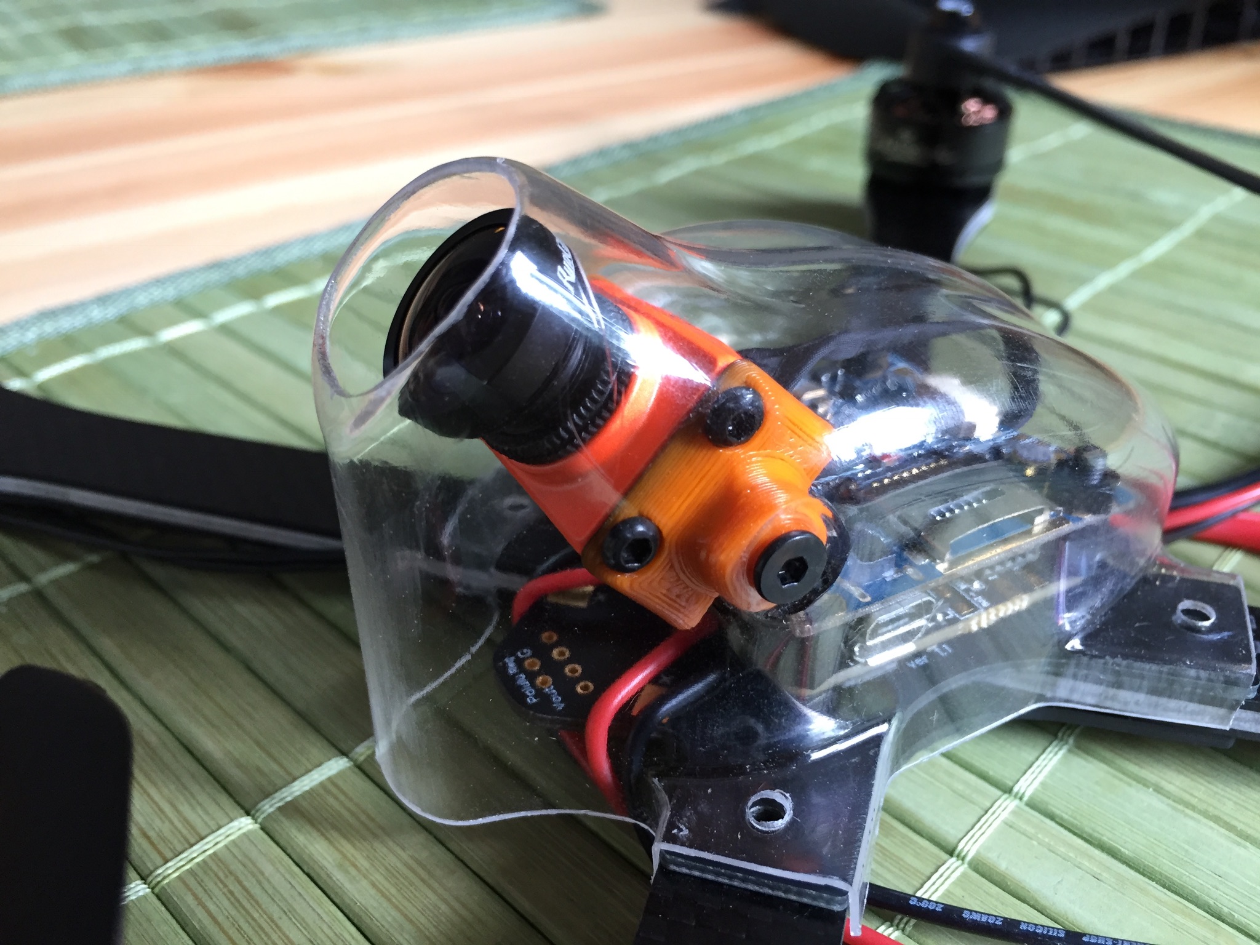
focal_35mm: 29
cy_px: 472
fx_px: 1056
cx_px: 630
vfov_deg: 48.2
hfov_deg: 61.7
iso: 64
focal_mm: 4.15
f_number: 2.2
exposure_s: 1/33
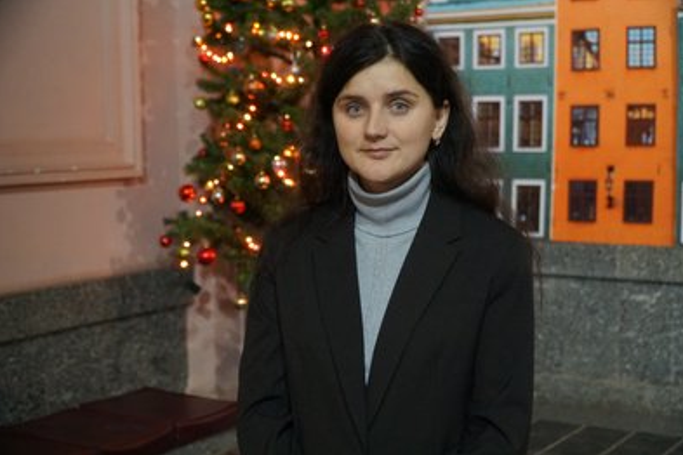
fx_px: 1072
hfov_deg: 35.3
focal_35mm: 57
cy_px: 229
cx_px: 346
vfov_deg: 24.0
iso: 6400
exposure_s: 1/125
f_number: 4
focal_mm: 37
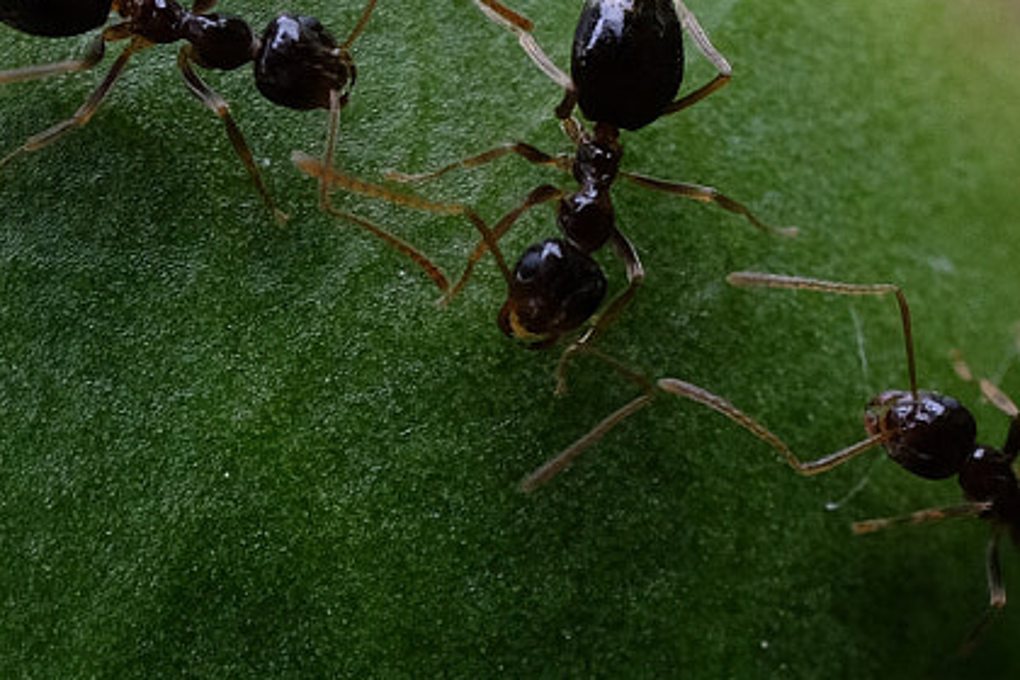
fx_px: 7224
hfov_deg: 8.1
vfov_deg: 5.4
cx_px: 481
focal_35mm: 255
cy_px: 345
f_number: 10
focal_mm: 44.4
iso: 1250
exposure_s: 1/160
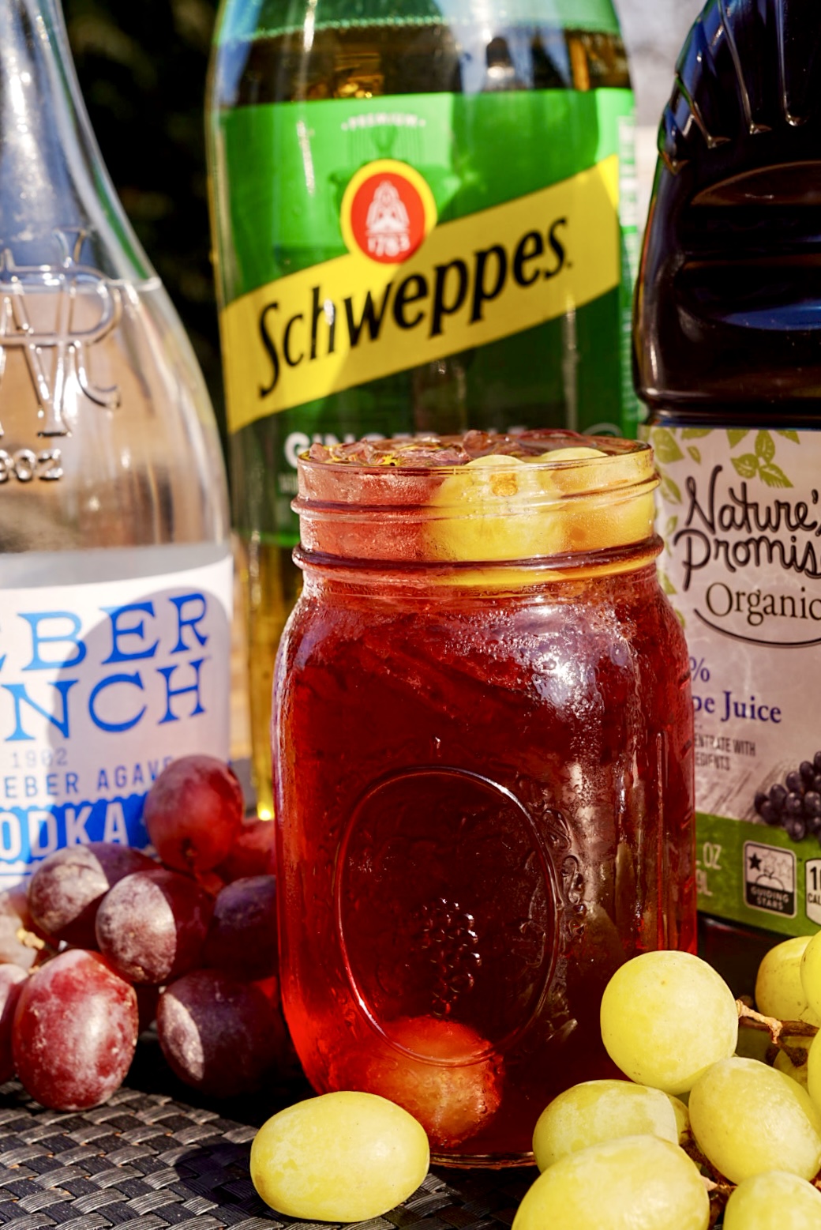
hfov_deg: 22.5
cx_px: 410
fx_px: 2065
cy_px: 615
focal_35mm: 60
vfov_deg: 33.1
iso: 100
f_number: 8
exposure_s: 1/250
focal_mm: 40.3
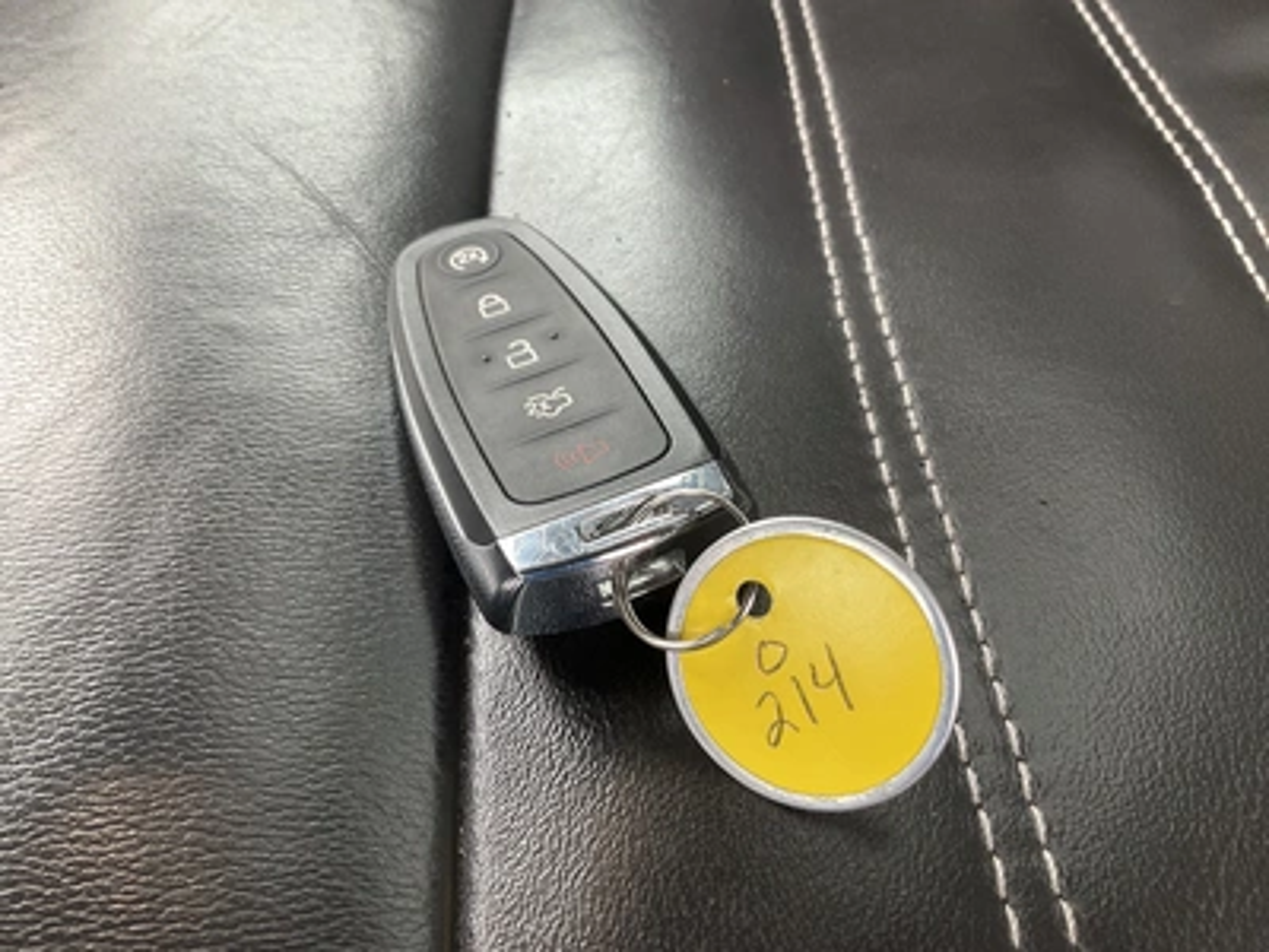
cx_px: 634
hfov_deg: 61.7
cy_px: 476
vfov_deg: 48.2
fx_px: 1063
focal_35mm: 29
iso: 64
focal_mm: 3
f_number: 1.8
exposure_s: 1/103
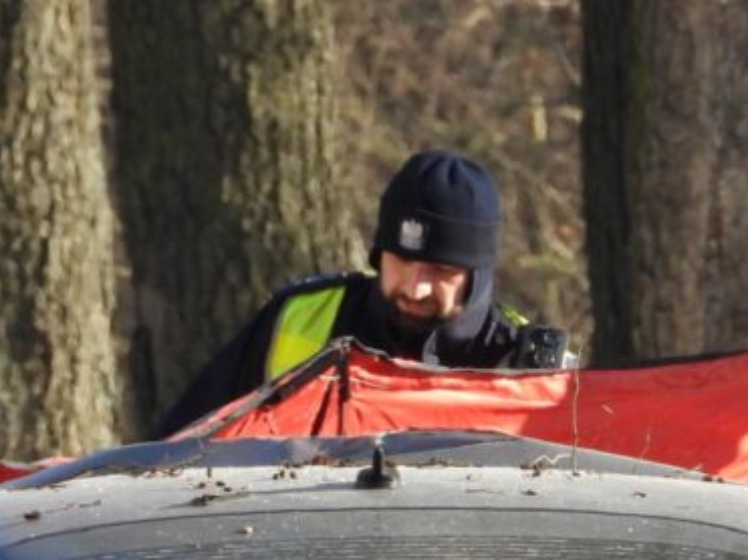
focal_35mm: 2759
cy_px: 677
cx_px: 438
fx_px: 59599
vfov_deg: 0.5
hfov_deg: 0.7
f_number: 5.6
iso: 320
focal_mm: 180
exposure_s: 1/500
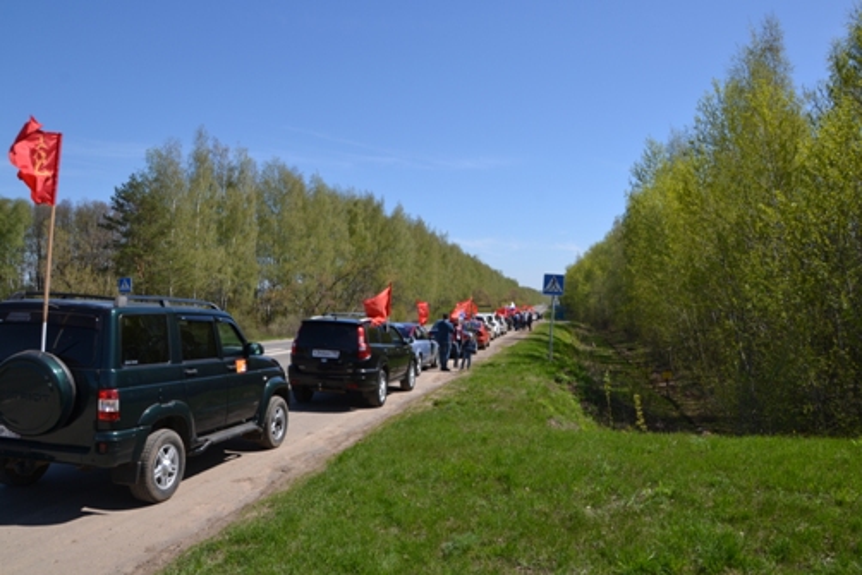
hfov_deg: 67.4
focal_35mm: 27
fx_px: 647
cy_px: 288
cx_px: 431
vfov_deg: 48.0
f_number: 6.3
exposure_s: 1/200
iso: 100
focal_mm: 18
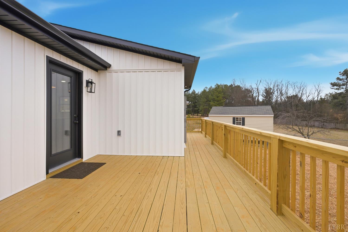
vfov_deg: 73.7
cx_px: 174
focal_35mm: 16
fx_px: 155
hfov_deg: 96.7
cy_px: 116
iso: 1600
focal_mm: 16
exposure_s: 1/8000
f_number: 6.3
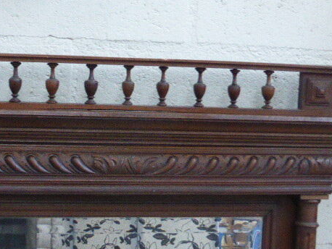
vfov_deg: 19.9
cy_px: 144
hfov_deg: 26.2
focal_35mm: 74
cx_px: 117
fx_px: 710
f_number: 4.4
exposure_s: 1/20
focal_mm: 9
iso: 1600
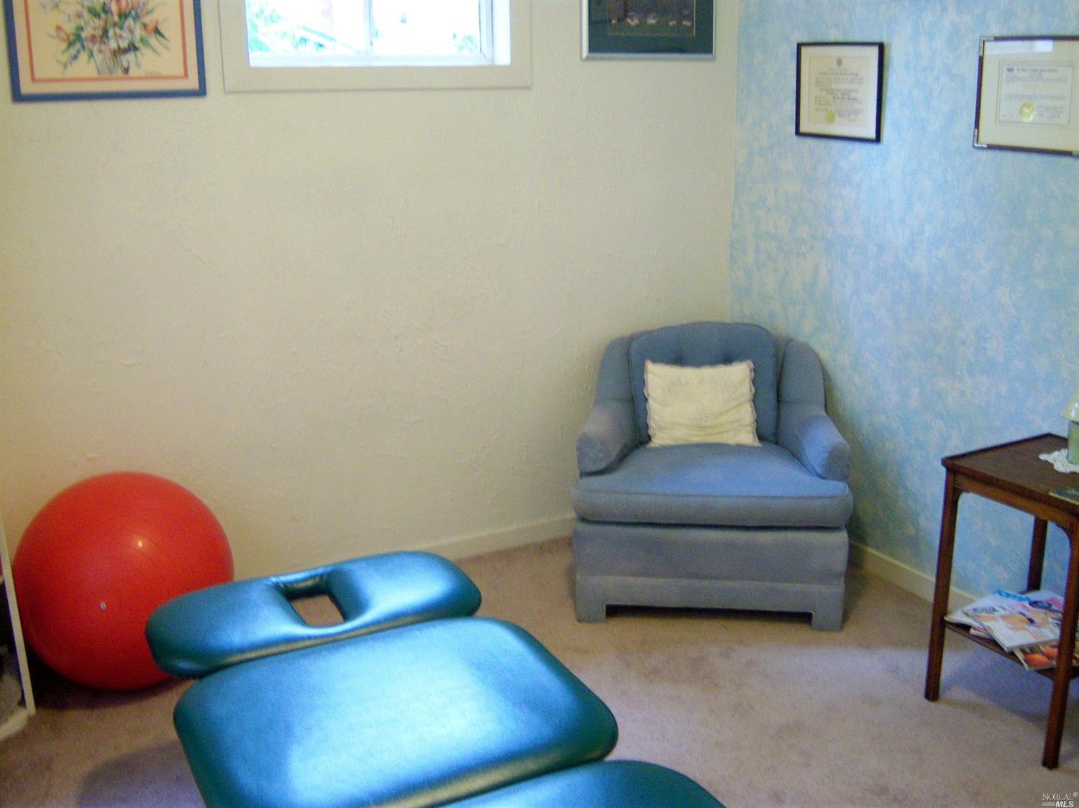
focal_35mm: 36
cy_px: 404
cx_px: 540
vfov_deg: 39.6
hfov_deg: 51.4
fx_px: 1122
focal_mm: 7.5
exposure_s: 1/8
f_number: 2.8
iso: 160
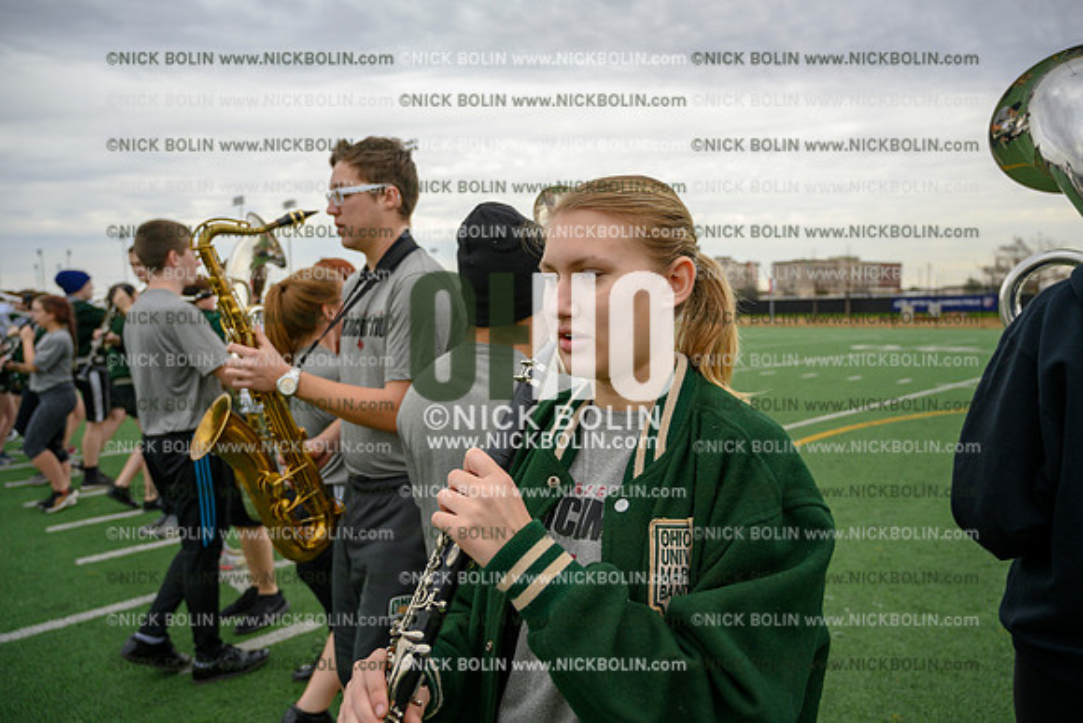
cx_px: 542
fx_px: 722
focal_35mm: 24
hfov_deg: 73.7
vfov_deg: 53.2
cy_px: 362
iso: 200
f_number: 4
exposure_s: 1/500
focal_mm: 24
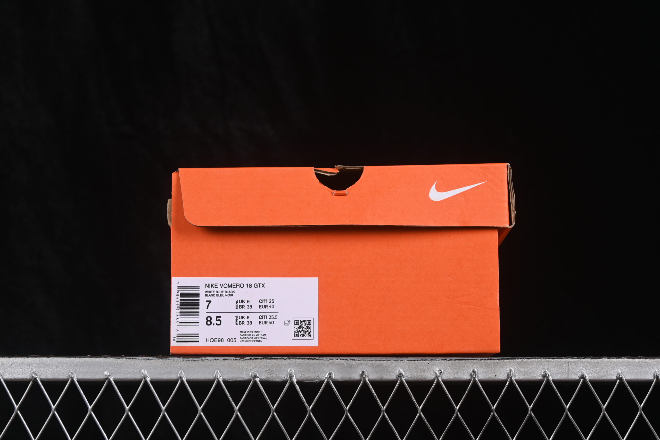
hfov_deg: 27.0
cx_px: 330
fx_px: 1375
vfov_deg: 18.2
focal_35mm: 75
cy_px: 220
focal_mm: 50
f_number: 8
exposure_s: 1/80
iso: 160
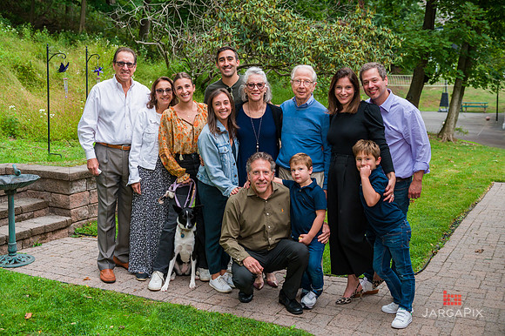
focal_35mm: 44
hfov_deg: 44.3
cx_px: 246
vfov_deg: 30.3
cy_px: 159
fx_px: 621
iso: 400
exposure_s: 1/500
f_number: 5
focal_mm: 42
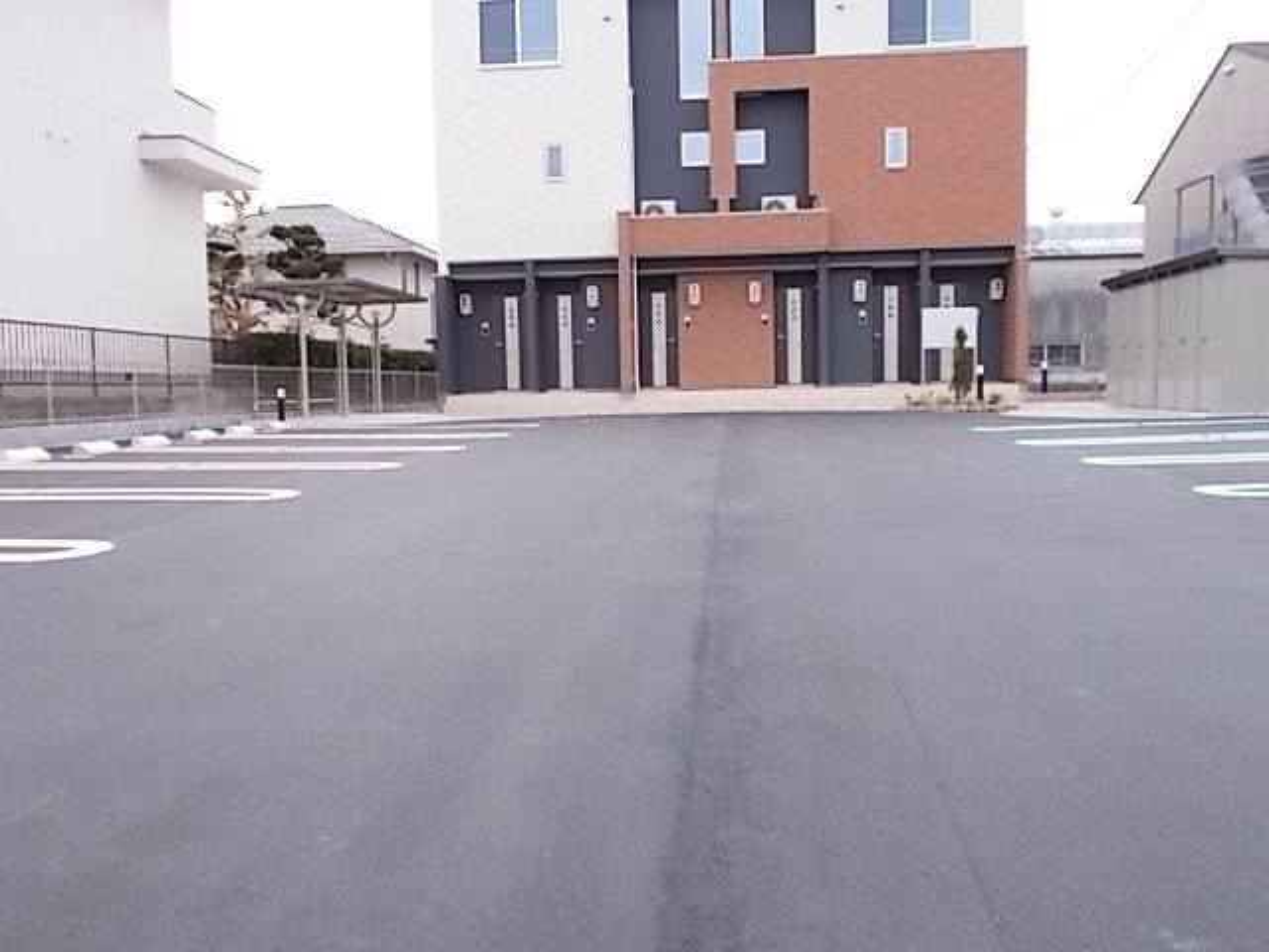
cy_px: 476
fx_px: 1246
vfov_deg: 41.8
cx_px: 634
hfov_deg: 54.0
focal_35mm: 34
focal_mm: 6
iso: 80
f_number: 3.6
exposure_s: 1/125
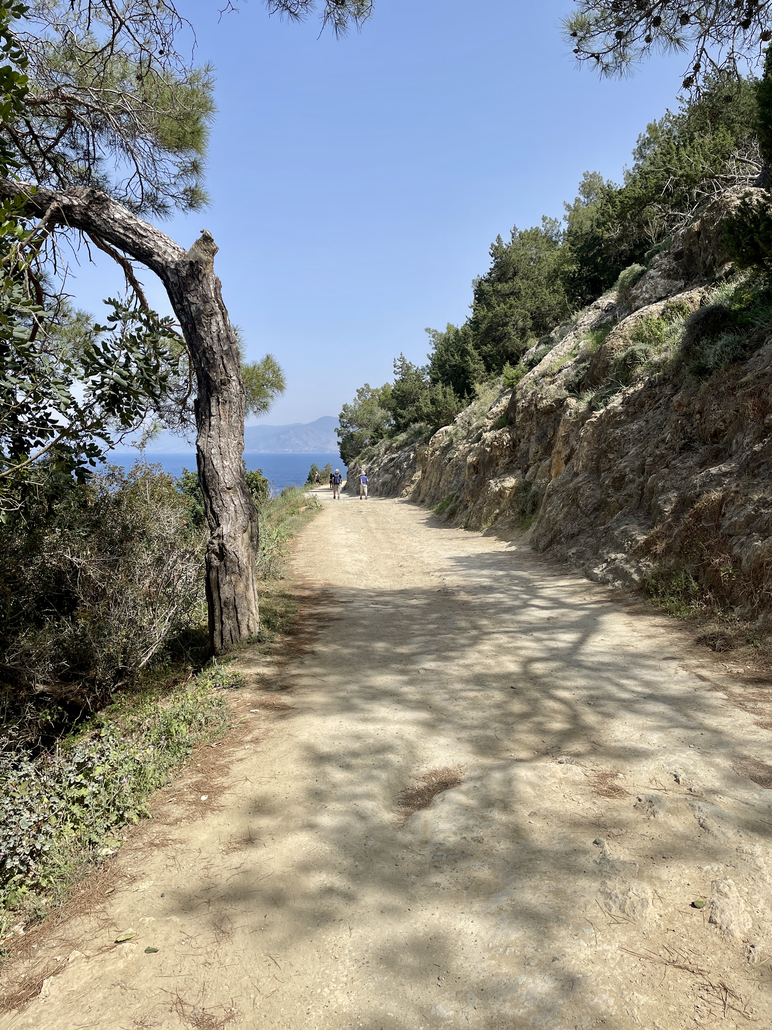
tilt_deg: -3.8
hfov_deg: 53.1
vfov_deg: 67.3
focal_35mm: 26
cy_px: 515
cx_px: 386
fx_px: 773
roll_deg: +0.3
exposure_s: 1/3205
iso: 32
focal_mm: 4.2
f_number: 1.6
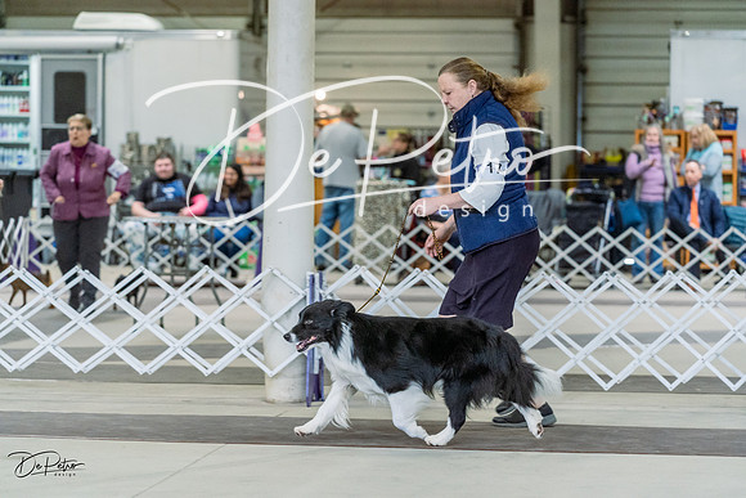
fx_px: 2570
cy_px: 249
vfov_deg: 11.1
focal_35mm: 124
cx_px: 373
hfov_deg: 16.5
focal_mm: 124
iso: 6400
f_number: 4
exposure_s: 1/400
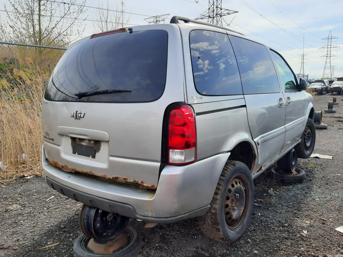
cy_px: 128
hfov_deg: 67.3
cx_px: 172
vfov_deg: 53.1
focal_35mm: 26
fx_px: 258
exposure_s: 1/1016
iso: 40
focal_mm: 3.92
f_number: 1.7
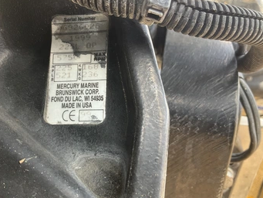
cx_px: 121
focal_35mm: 34
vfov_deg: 41.8
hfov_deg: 53.9
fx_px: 258
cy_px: 94
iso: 40
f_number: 1.8
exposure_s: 1/122
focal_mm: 3
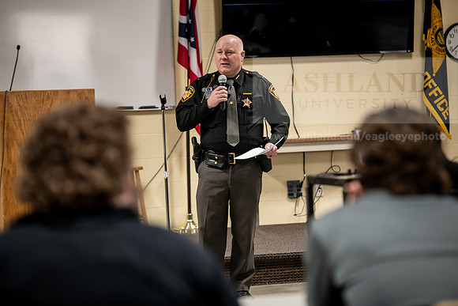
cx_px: 229
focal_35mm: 140
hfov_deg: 14.7
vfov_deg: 9.8
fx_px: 1781
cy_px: 153
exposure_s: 1/125
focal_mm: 140
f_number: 3.2
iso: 1600
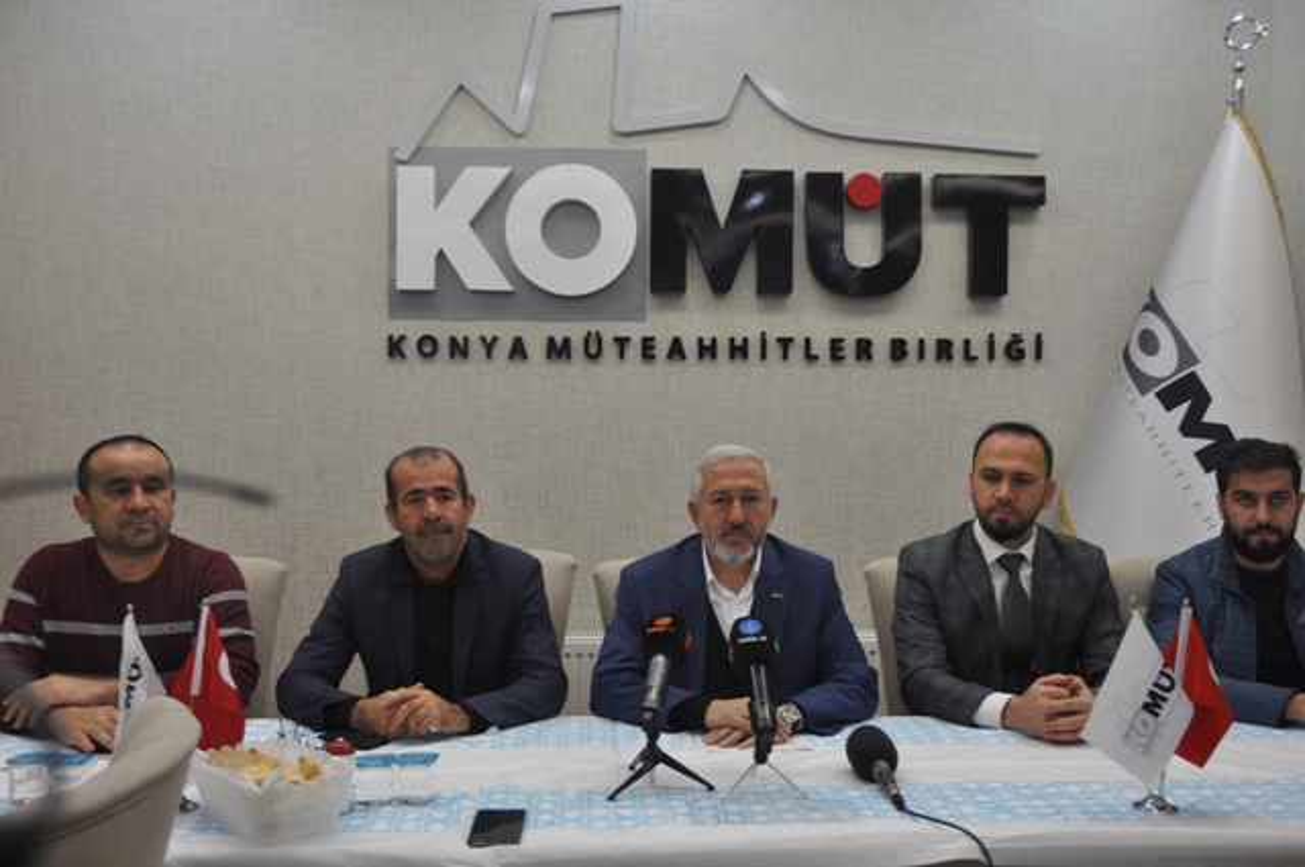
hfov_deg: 51.3
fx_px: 1358
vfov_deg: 35.4
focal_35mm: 38
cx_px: 652
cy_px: 434
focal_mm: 25
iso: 400
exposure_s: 1/80
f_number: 4.5
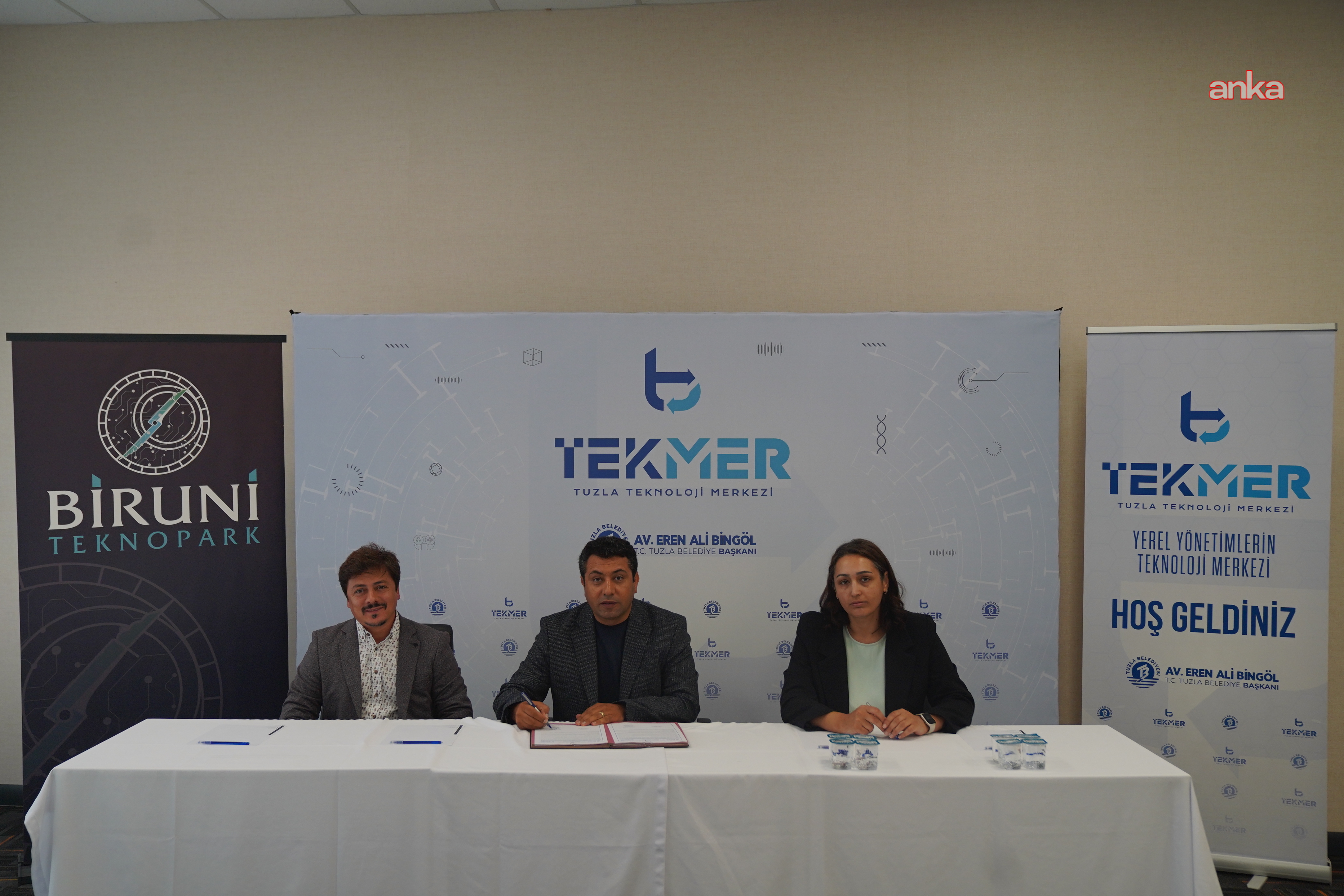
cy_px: 470
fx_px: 1419
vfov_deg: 35.0
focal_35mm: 38
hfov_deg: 50.7
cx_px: 649
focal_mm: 36
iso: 400
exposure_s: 1/250
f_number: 3.2
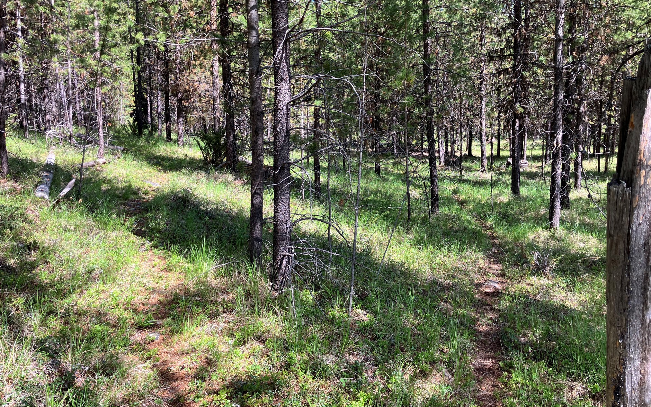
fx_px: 532
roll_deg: +0.1
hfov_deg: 62.9
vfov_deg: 41.8
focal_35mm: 30
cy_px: 178
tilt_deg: -4.9
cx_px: 327
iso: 32
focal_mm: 3.99
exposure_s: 1/309
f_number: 1.8
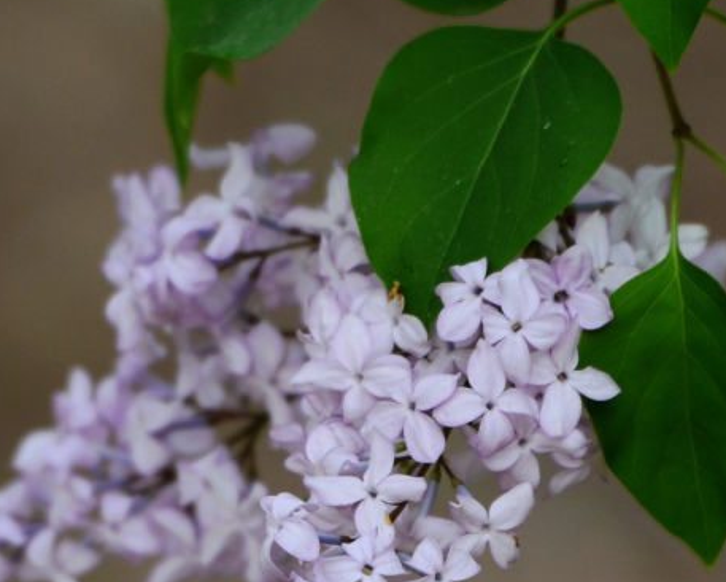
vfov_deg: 1.4
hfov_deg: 1.8
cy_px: 413
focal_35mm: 1070
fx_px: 23001
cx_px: 300
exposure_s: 1/200
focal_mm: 340
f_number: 6.3
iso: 400
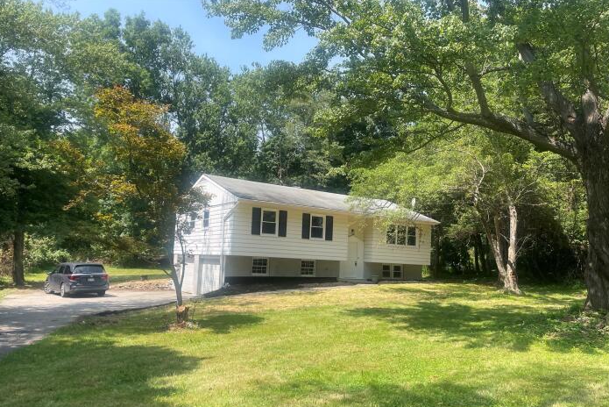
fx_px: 474
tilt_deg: +1.7
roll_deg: -0.1
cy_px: 233
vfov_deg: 46.3
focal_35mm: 28
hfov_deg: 65.4
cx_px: 301
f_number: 1.6
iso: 32
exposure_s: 1/1221
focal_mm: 4.2
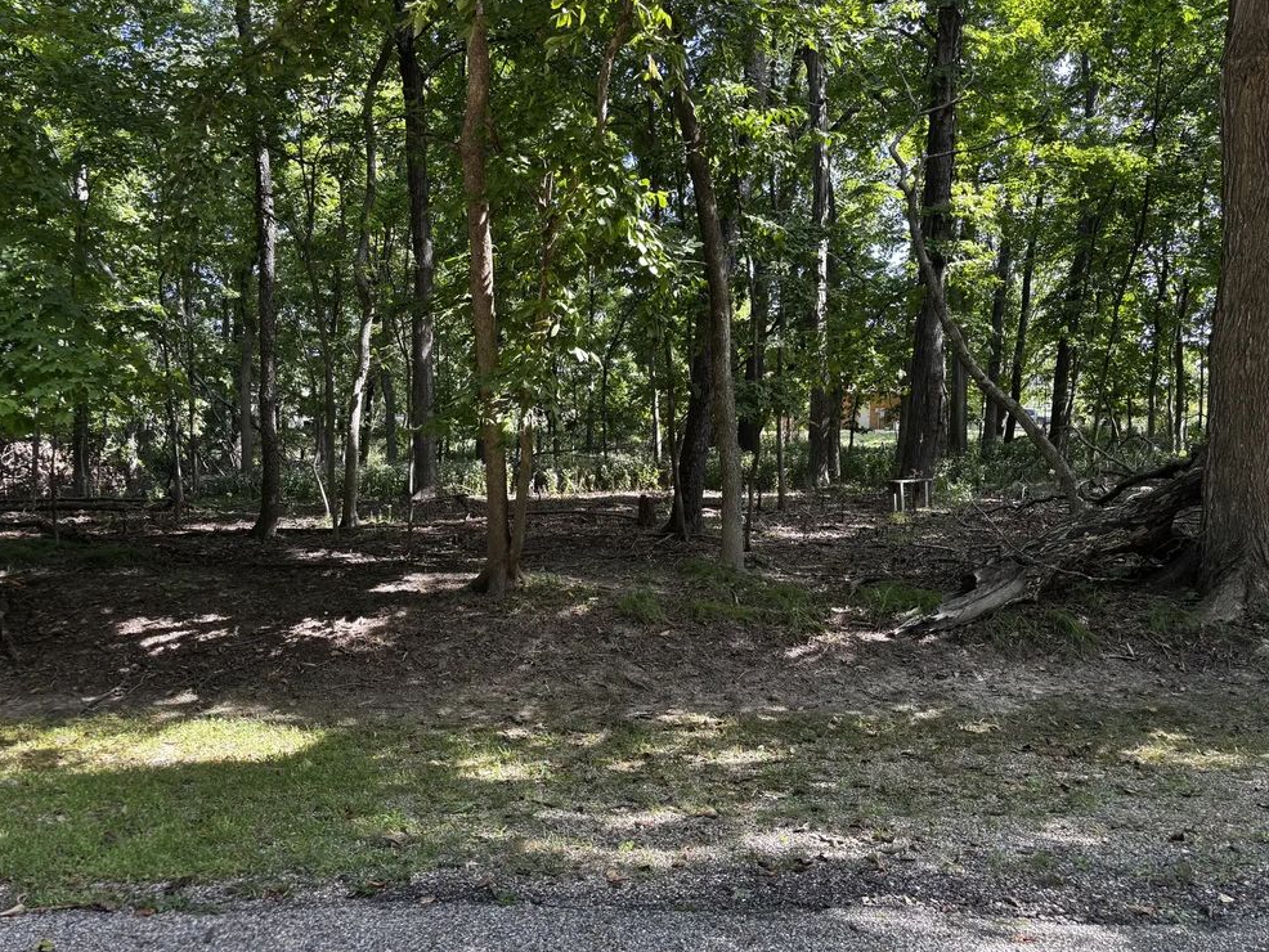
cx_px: 613
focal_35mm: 27
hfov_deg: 65.3
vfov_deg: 51.4
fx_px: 990
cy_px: 486
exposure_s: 1/121
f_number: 1.6
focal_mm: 5.96
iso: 50
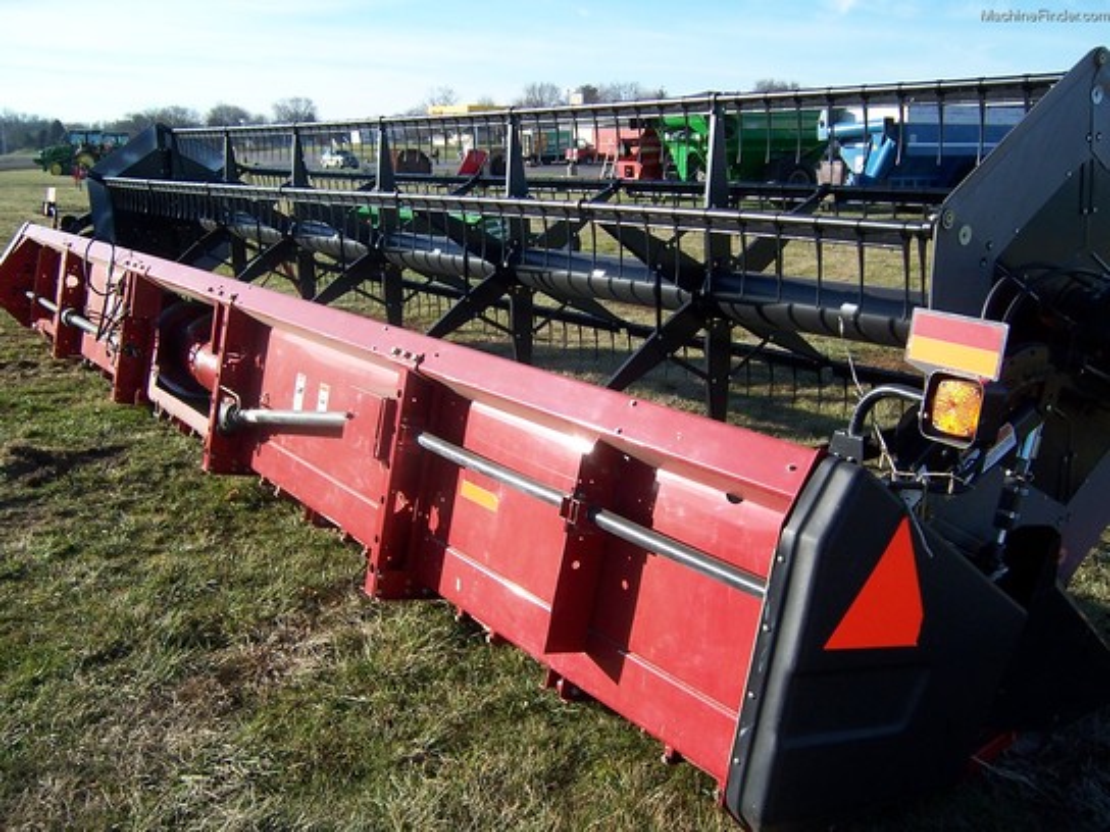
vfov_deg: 42.9
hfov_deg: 55.4
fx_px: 1058
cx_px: 555
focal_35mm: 33
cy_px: 416
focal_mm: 5.5
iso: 80
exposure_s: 1/500
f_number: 3.4
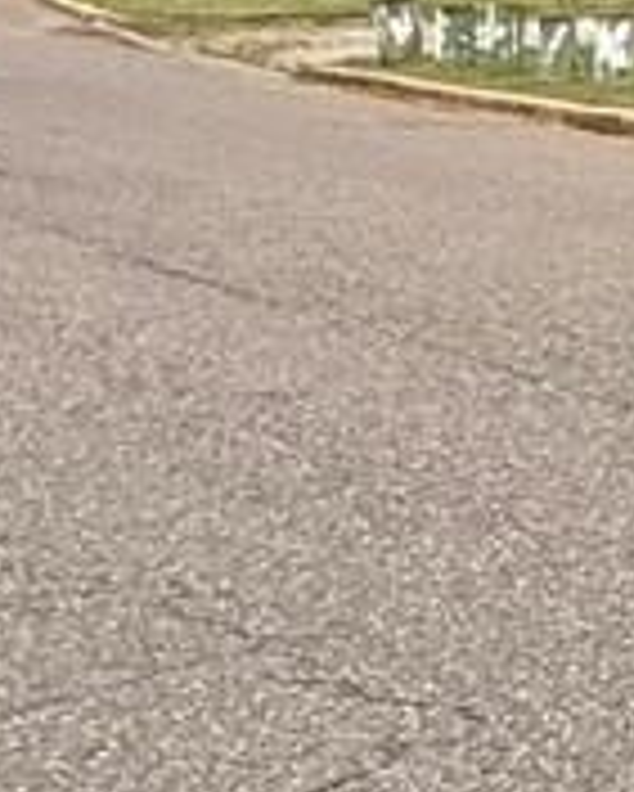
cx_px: 2959
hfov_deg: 6.9
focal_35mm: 124
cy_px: -148
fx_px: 2906
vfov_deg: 15.0
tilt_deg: +2.0
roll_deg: +0.1
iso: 50
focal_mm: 2.22
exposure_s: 1/1656
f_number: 2.2
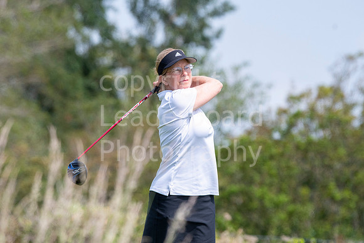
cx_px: 182
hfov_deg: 4.3
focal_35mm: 480
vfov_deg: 2.9
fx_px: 4854
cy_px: 122
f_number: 6.3
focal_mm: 320
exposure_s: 1/1600
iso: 500
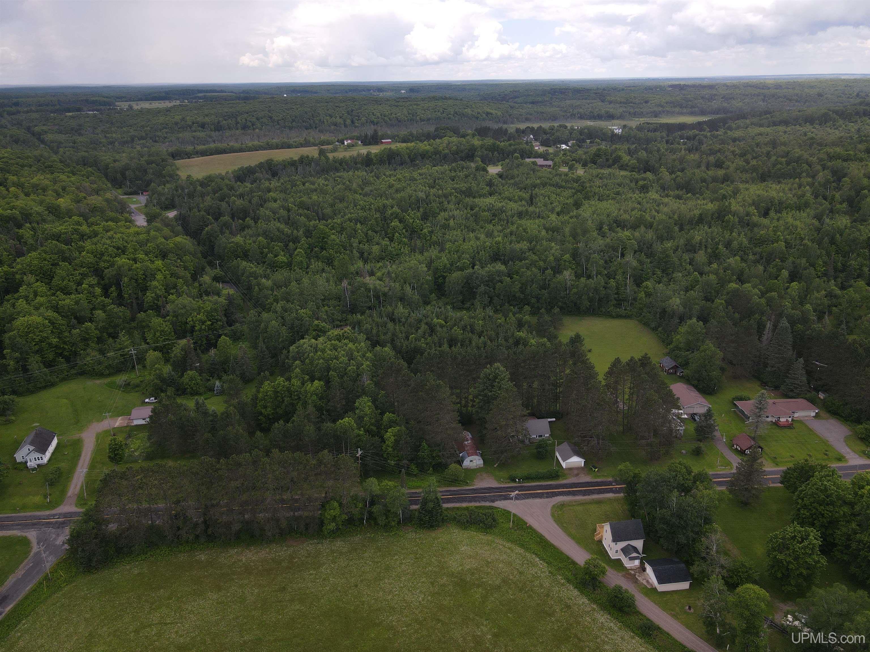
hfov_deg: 71.6
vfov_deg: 56.8
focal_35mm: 24
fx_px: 603
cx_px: 435
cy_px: 326
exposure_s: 1/400
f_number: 2.8
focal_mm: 4.5
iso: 110
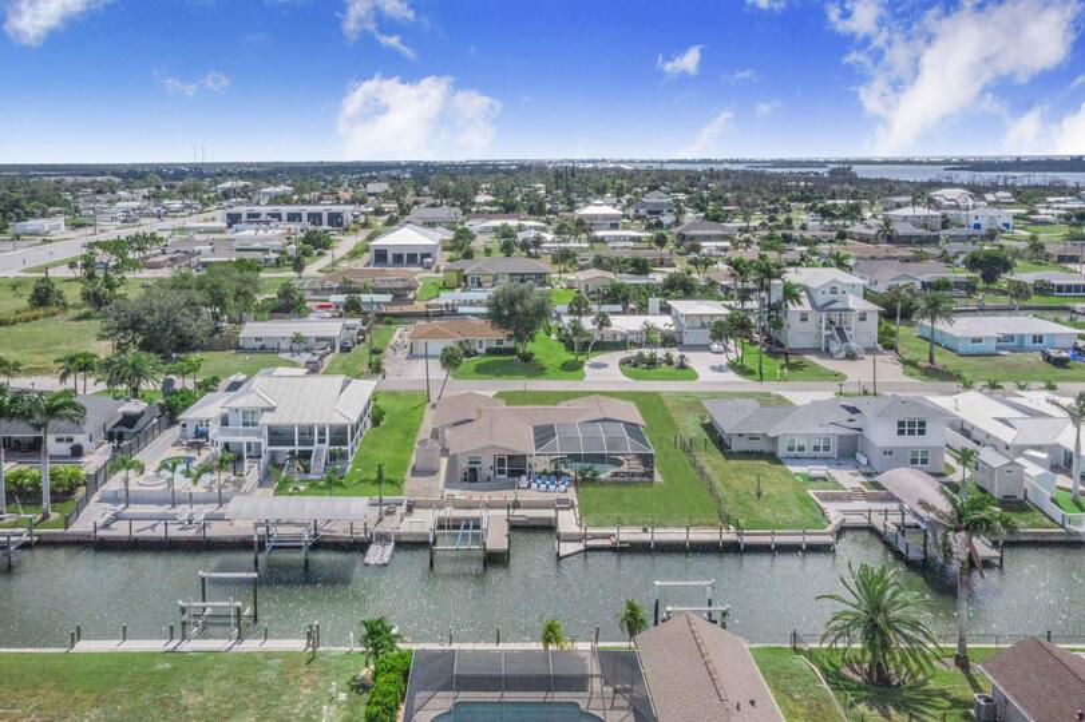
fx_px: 844
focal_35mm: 28
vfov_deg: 46.4
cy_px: 361
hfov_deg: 65.5
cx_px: 542
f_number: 11
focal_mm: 10.26
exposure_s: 1/3200
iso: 1600
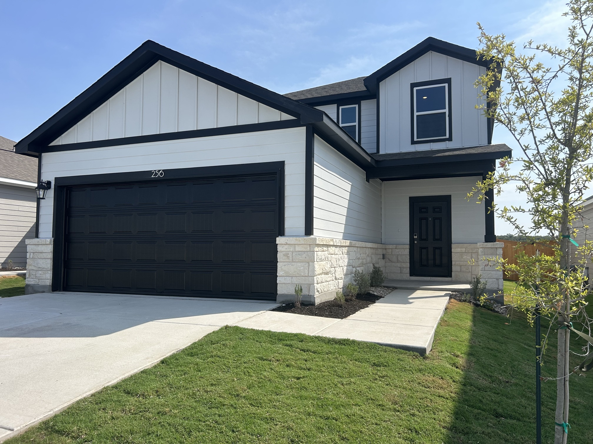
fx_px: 445
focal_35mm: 26
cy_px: 222
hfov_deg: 67.3
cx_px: 296
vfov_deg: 53.1
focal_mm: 5.7
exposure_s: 1/4831
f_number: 1.5
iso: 50
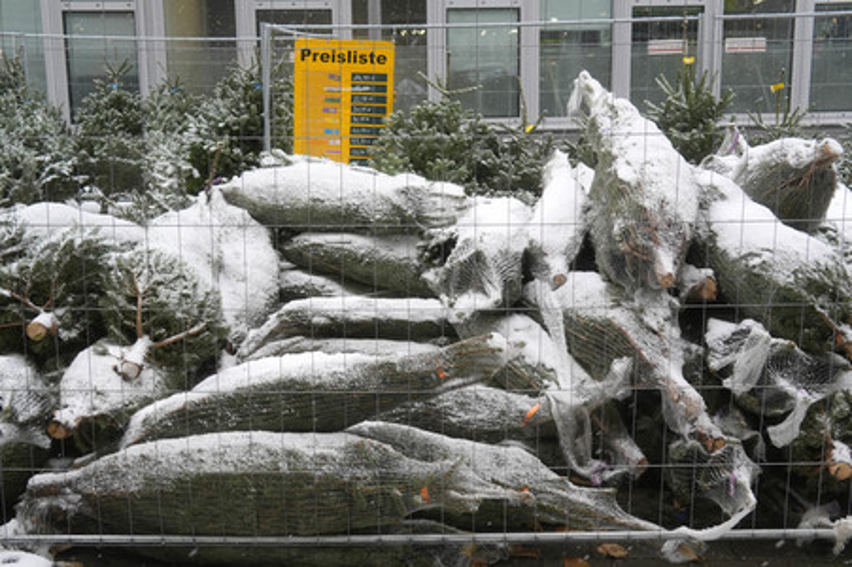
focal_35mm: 45
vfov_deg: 29.8
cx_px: 426
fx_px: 1064
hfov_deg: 43.6
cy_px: 284
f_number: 4.5
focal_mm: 30
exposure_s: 1/200
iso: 640
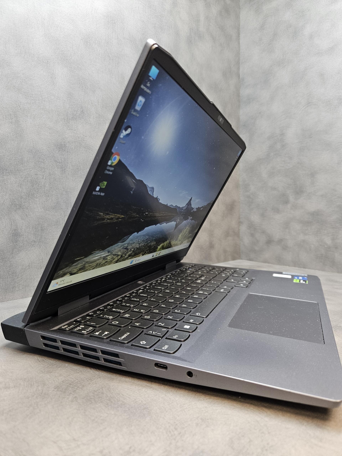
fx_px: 303
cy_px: 228
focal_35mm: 23
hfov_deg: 58.9
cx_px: 171
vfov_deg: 73.9
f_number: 1.8
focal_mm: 5.4
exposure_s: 1/100
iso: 250
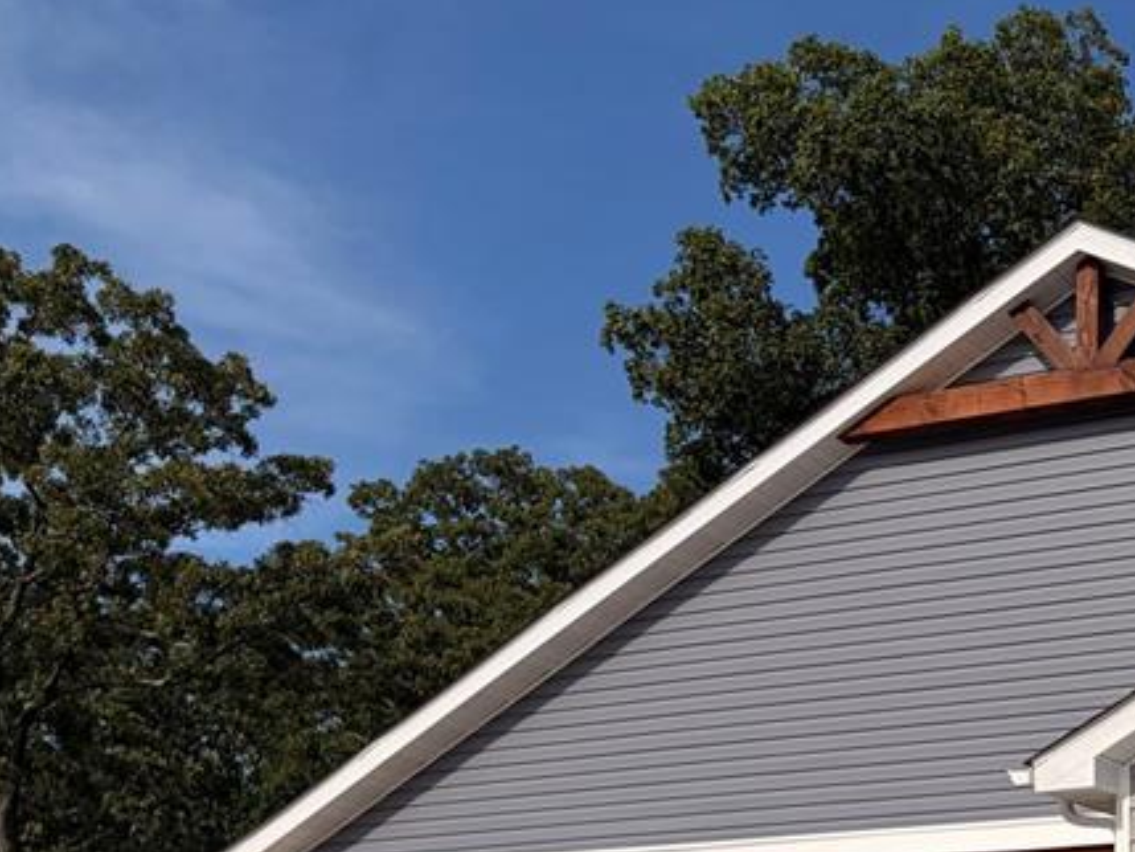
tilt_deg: +6.7
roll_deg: +0.4
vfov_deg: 22.4
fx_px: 2033
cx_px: 1304
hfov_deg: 27.9
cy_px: 921
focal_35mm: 62
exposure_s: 1/7813
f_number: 1.6
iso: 50
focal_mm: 5.96
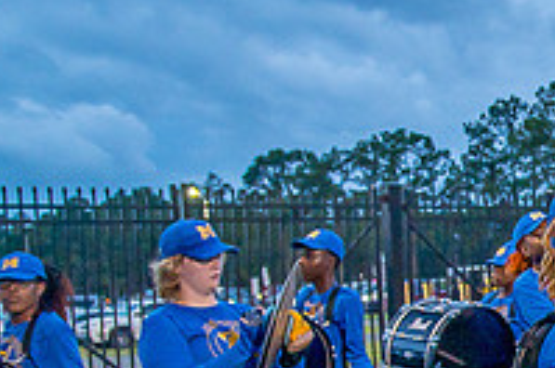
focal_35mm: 70
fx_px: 1077
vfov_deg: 19.1
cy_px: 326
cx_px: 678
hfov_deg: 25.7
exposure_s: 1/250
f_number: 4
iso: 1250
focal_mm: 24
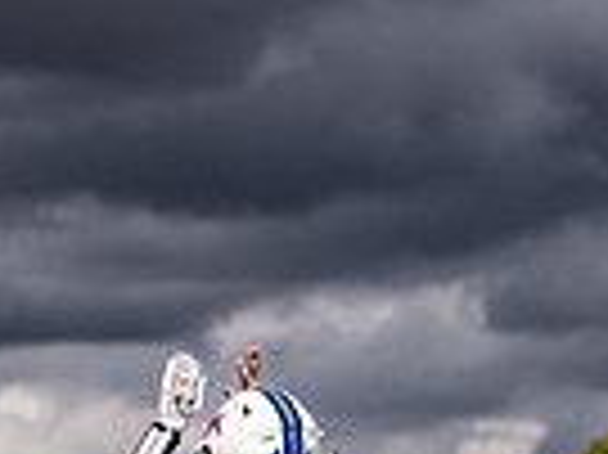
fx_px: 5633
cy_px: 390
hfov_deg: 6.0
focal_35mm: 321
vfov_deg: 4.6
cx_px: -634
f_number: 2.8
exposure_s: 1/10000
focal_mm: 70
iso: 250
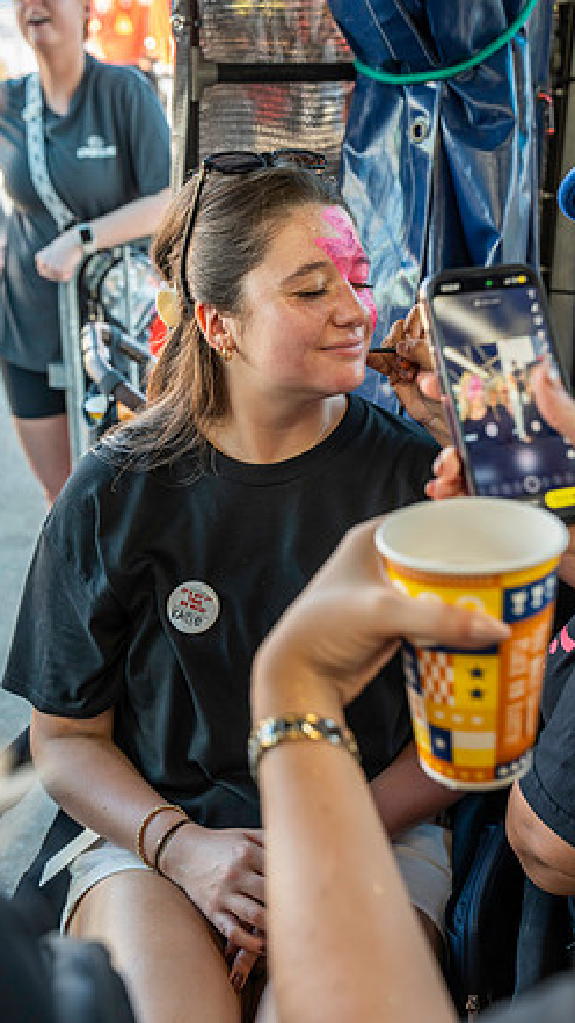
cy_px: 515
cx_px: 294
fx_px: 1274
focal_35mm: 47
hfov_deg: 25.4
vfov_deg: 43.7
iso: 800
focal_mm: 44
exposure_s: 1/200
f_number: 4.5
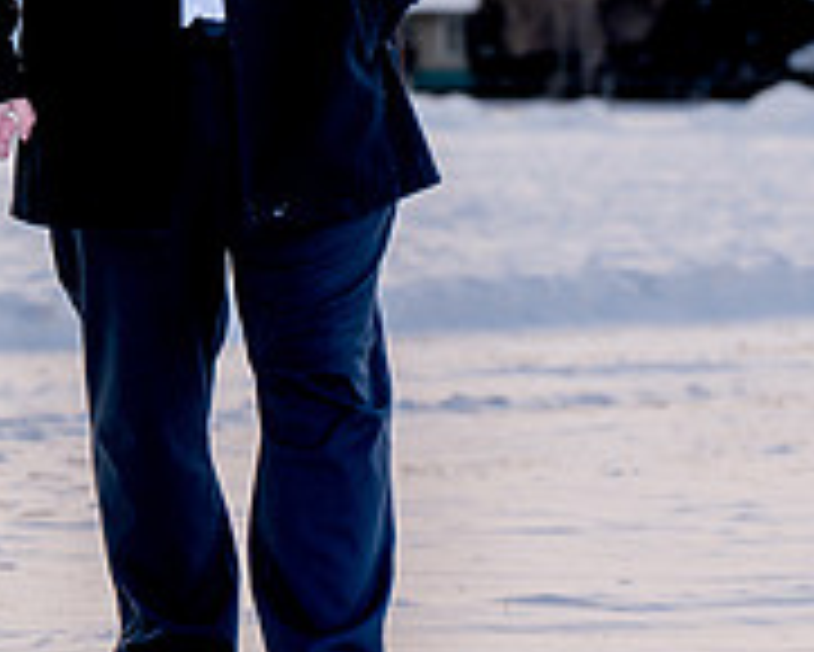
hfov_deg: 6.9
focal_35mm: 279
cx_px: -108
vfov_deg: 5.5
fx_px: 6725
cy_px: 56
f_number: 4.5
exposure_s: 1/125
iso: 100
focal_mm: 93
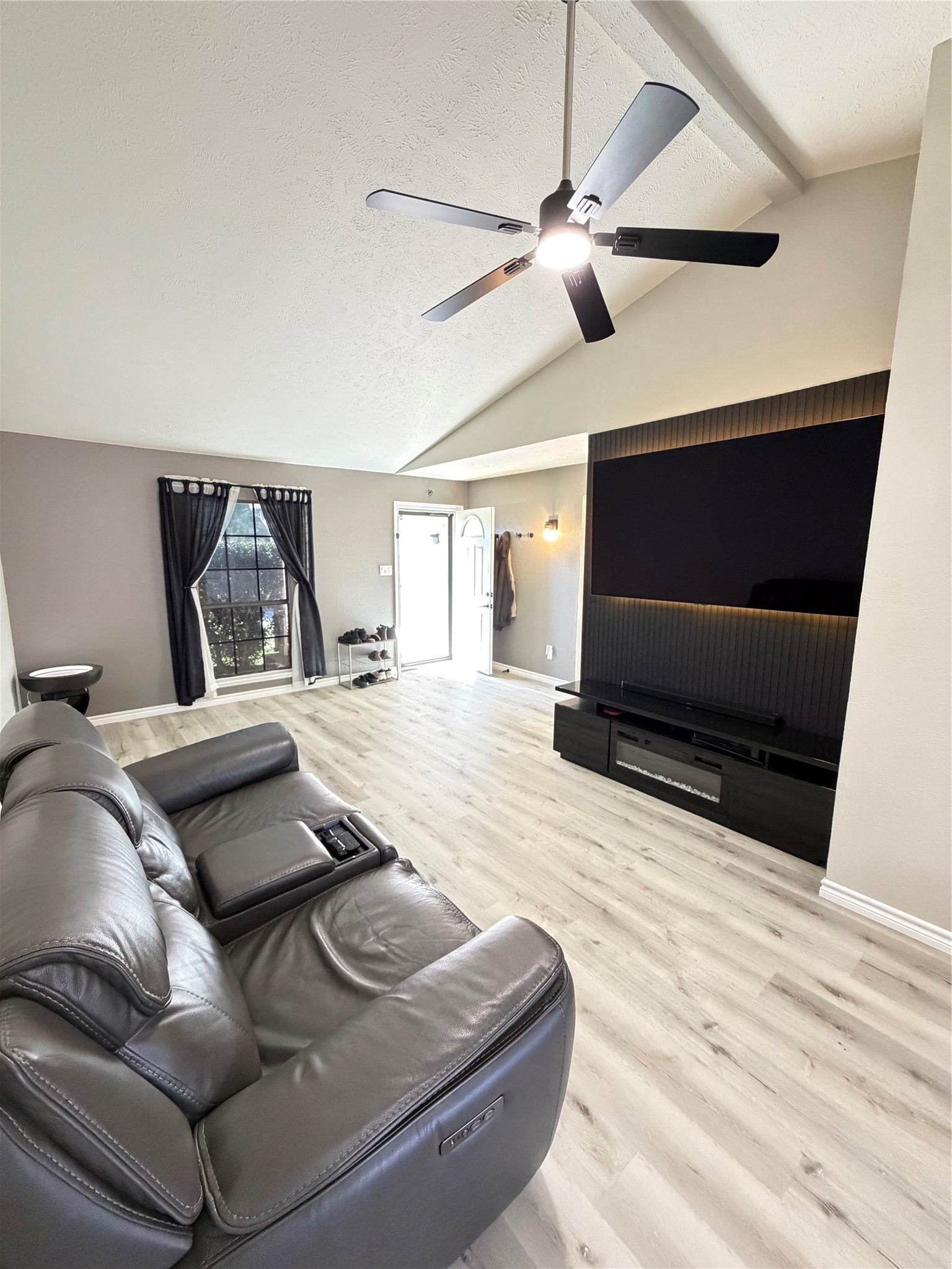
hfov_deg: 85.7
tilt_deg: -9.4
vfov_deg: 102.1
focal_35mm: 14
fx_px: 513
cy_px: 634
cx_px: 476
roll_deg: -0.6
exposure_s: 1/60
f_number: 2.2
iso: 800
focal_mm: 2.22
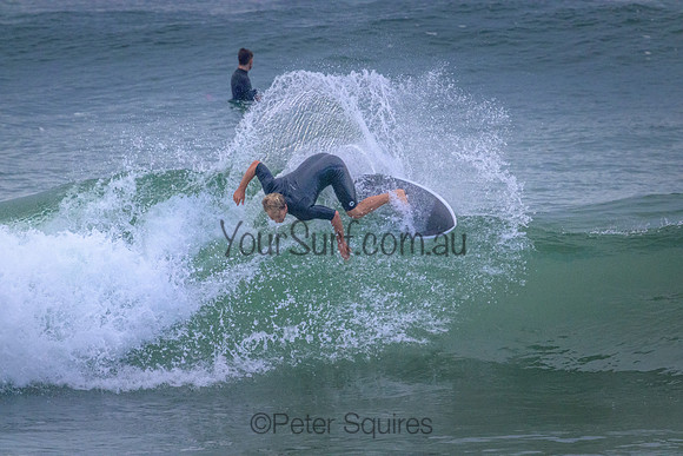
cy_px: 228
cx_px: 342
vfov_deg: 1.7
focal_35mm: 800
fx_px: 15181
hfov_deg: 2.6
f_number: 11
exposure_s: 1/2000
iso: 6400
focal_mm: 800
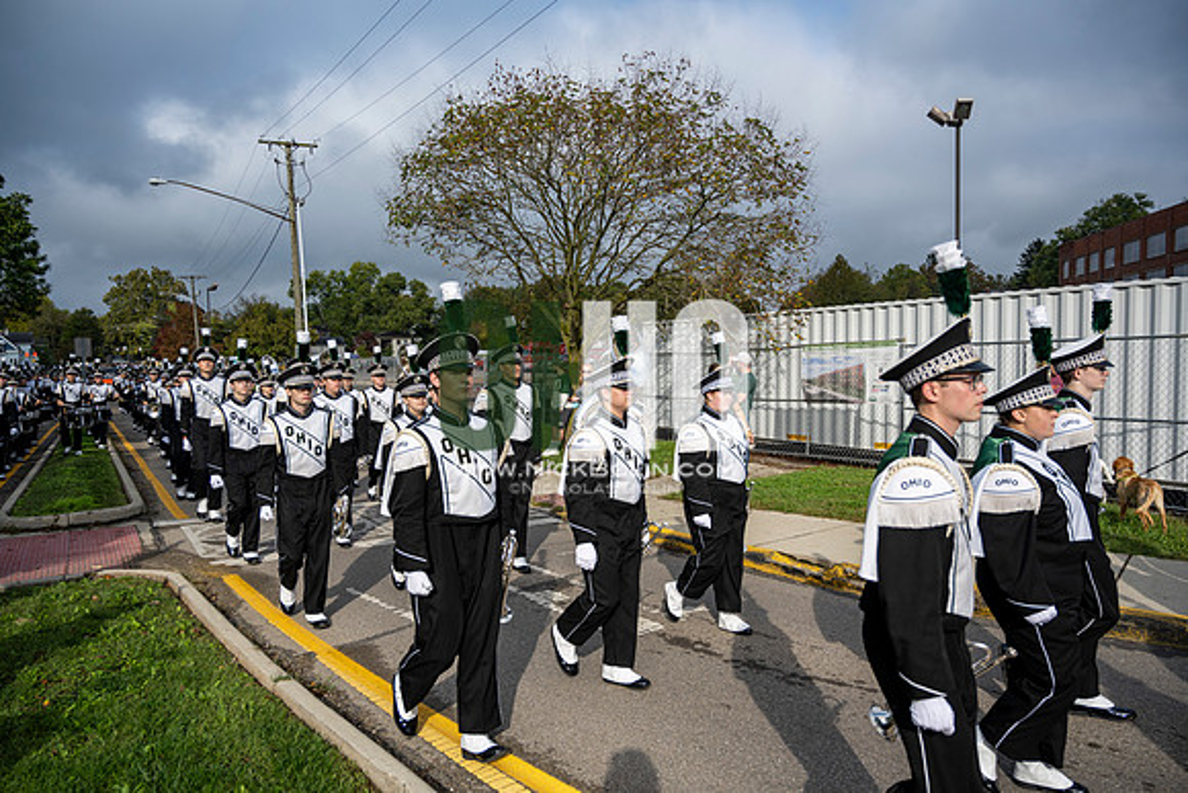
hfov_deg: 70.4
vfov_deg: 50.4
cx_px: 594
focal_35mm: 26
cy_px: 396
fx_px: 842
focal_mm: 25.5
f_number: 4
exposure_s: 1/1600
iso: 125
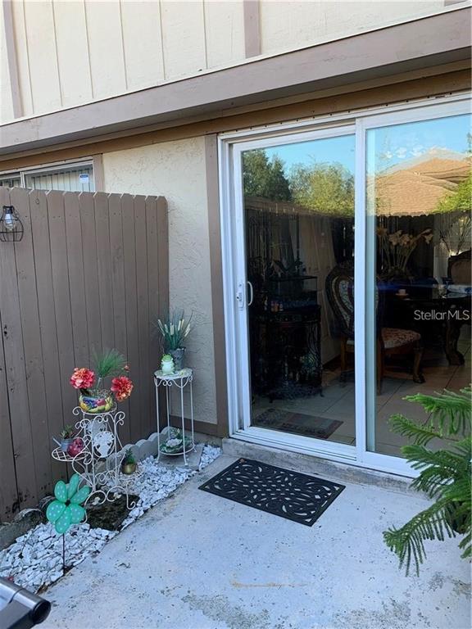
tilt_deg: -7.3
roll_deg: +2.1
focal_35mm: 26
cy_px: 314
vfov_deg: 67.3
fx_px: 473
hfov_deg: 53.1
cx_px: 236
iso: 40
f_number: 1.8
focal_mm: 4.25
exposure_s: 1/121
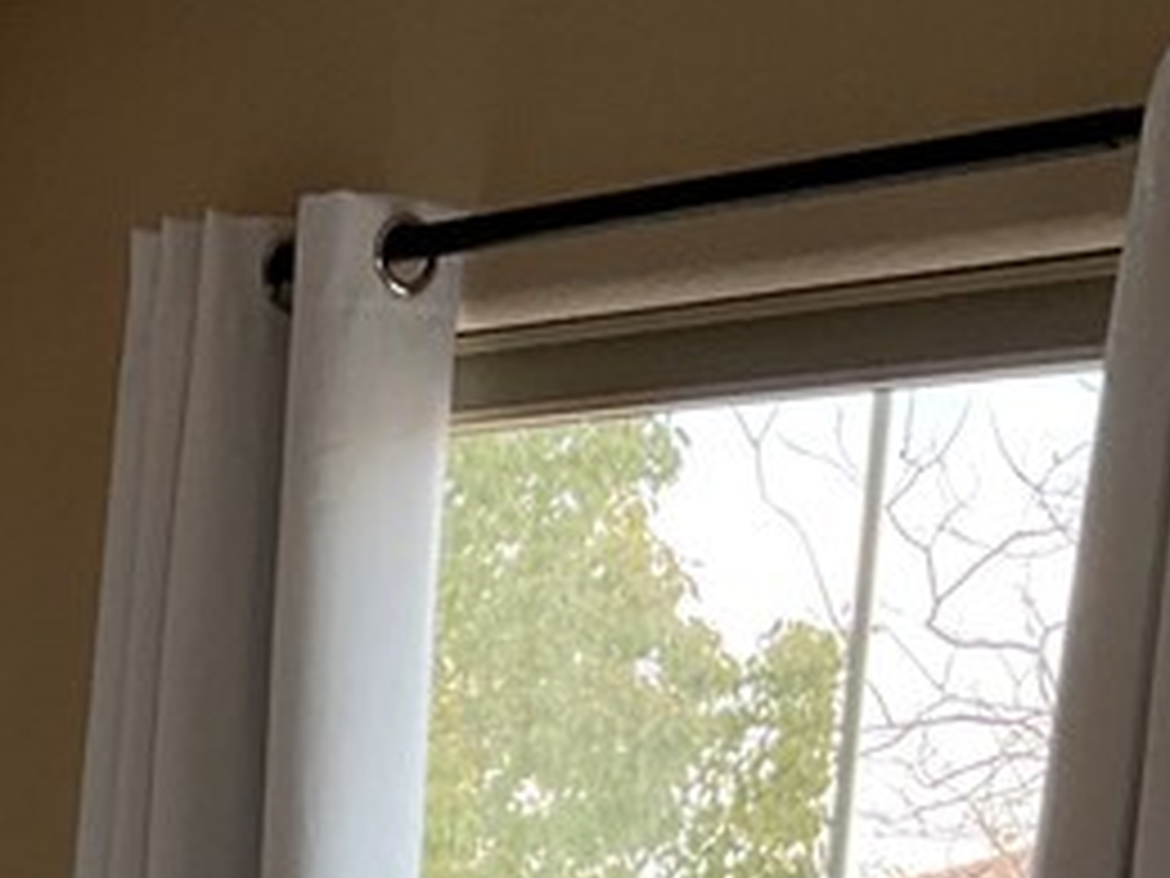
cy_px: 1508
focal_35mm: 114
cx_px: -544
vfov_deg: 12.1
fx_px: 3853
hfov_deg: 15.9
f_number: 1.8
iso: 64
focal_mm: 3
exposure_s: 1/87
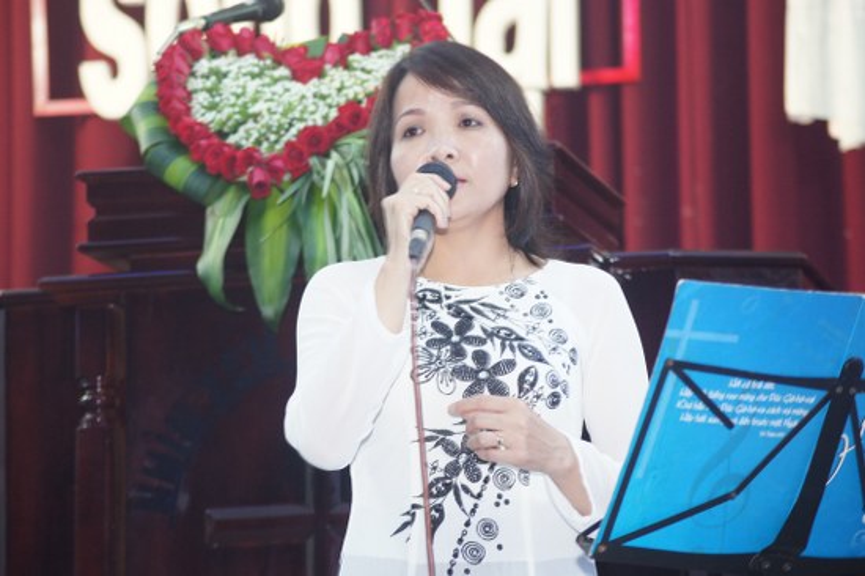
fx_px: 3602
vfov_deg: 9.1
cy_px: 288
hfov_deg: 13.7
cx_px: 432
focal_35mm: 150
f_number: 4
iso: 800
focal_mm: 100
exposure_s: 1/15
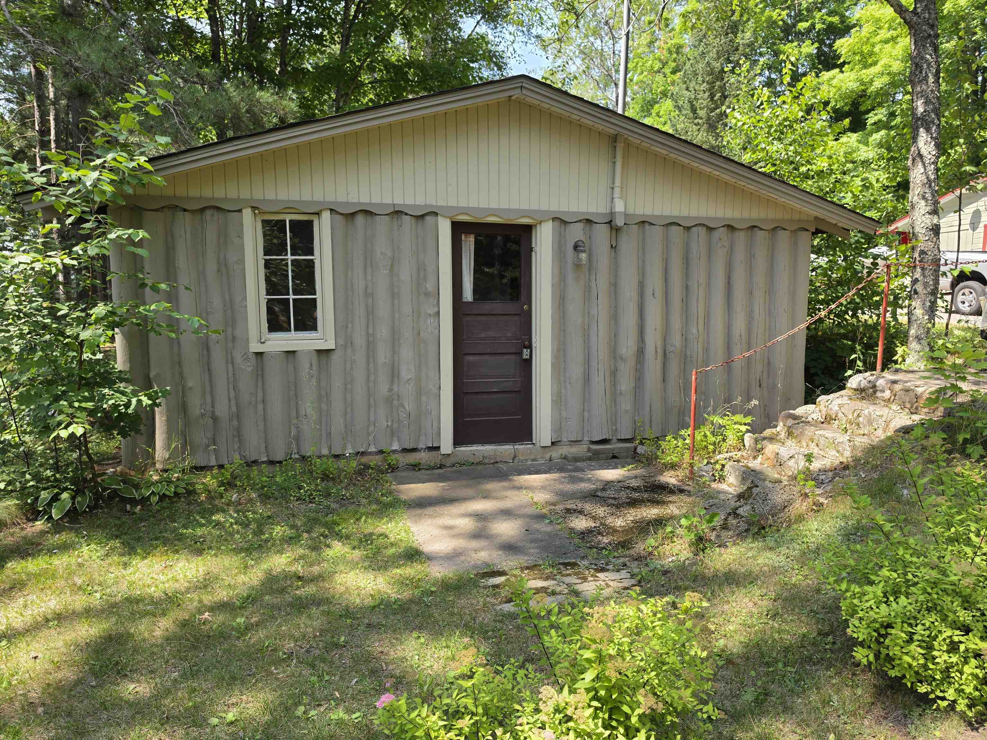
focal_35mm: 23
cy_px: 370
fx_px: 656
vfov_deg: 58.9
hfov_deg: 73.9
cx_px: 494
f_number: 1.4
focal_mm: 6.5
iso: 10
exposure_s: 1/181
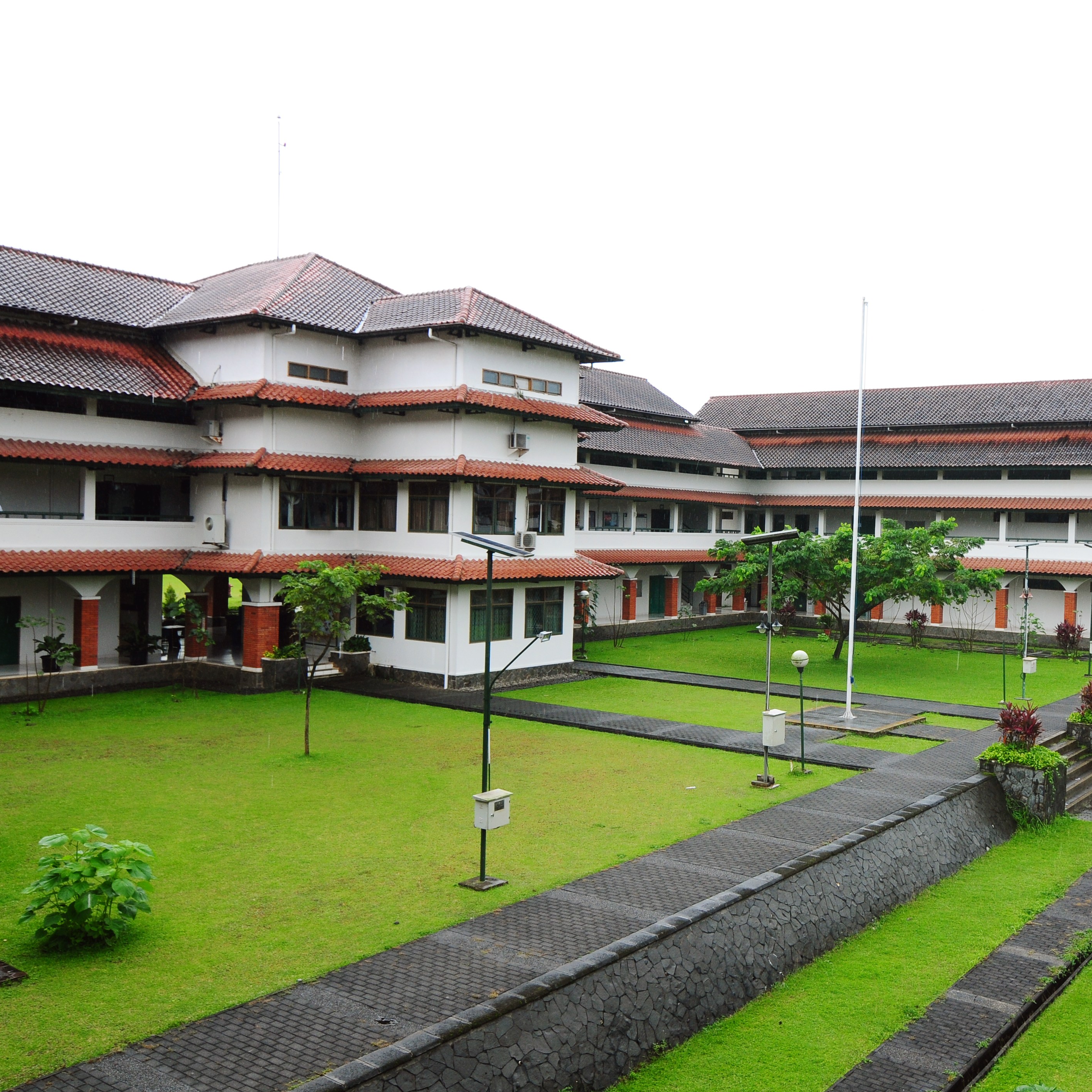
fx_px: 1106
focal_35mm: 31
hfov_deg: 51.2
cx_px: 761
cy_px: 546
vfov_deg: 52.5
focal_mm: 16
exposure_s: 1/200
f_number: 8
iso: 250
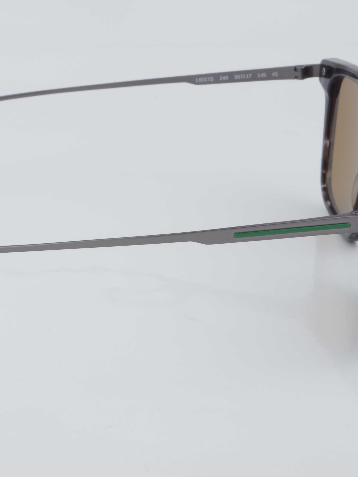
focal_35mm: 109
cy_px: 240
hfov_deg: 13.5
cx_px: 93
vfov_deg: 18.0
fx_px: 1503
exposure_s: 1/4
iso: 100
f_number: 32
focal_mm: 50
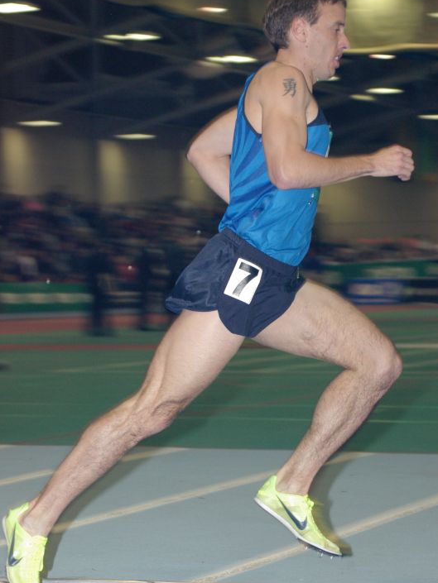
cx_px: 220
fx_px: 2209
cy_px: 293
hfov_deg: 11.3
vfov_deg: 15.1
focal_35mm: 131
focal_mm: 80
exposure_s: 1/125
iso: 800
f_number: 6.3
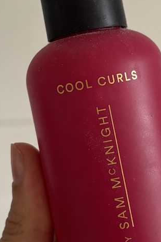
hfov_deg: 17.4
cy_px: 106
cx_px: 118
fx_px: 523
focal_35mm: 78
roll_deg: +2.2
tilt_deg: -3.6
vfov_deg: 26.0
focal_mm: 5.96
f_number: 1.6
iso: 125
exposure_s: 1/116
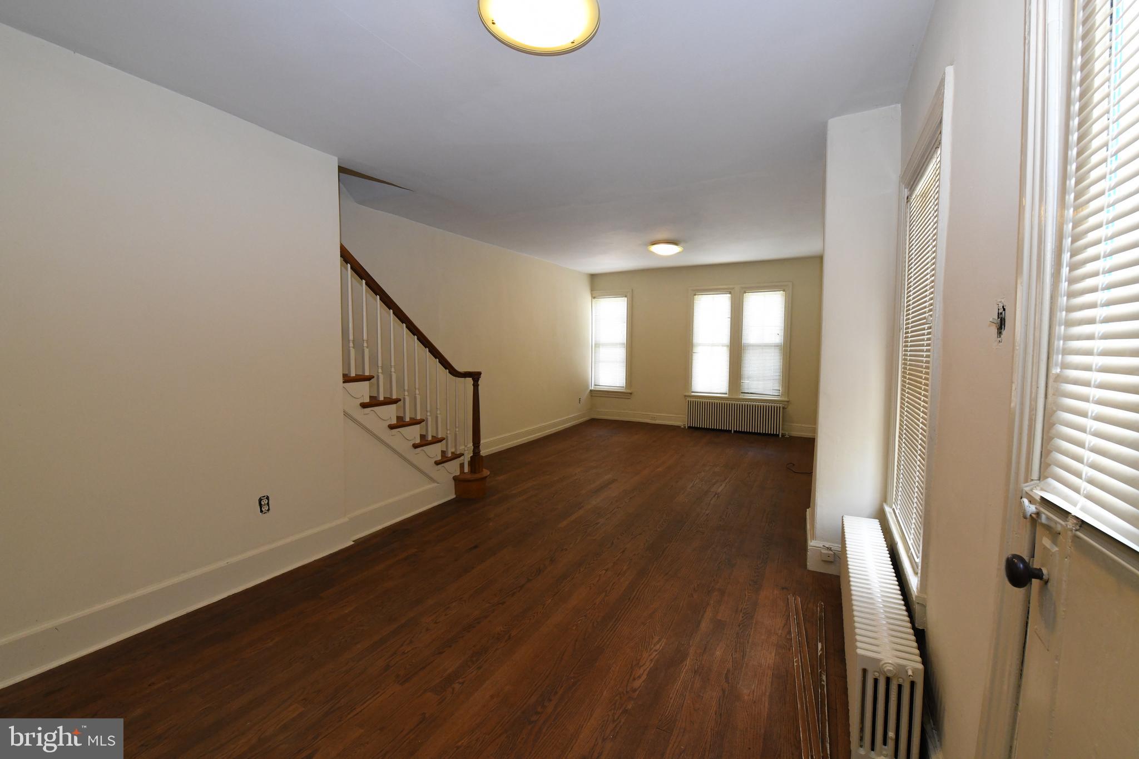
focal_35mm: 14
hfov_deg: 104.3
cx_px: 570
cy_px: 380
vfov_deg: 81.2
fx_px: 443
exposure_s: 1/80
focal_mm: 14
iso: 2500
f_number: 9
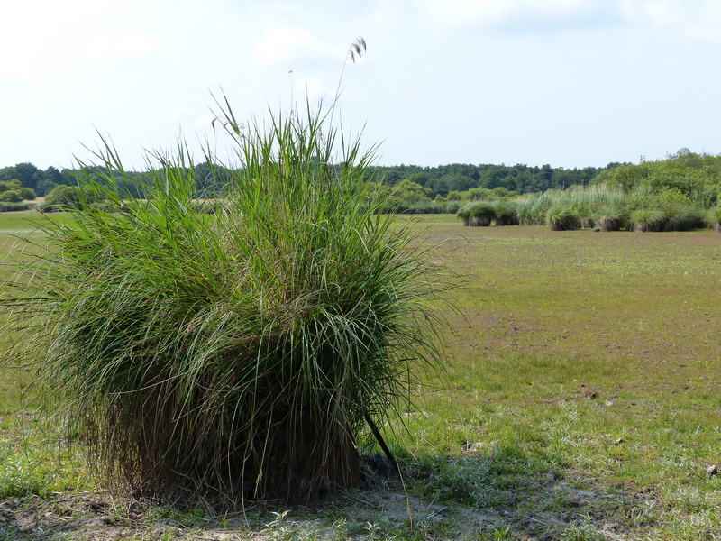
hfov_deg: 38.2
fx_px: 1041
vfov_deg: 29.1
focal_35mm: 50
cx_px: 360
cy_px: 270
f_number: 4
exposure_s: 1/640
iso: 160
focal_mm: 9.1
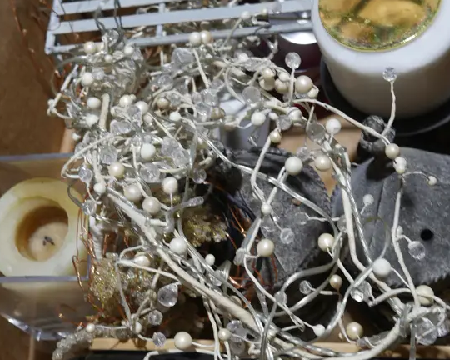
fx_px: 986
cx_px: 218
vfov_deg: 20.6
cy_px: 108
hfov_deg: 25.7
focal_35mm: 74
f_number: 4.4
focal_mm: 20
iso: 200
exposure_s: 1/60
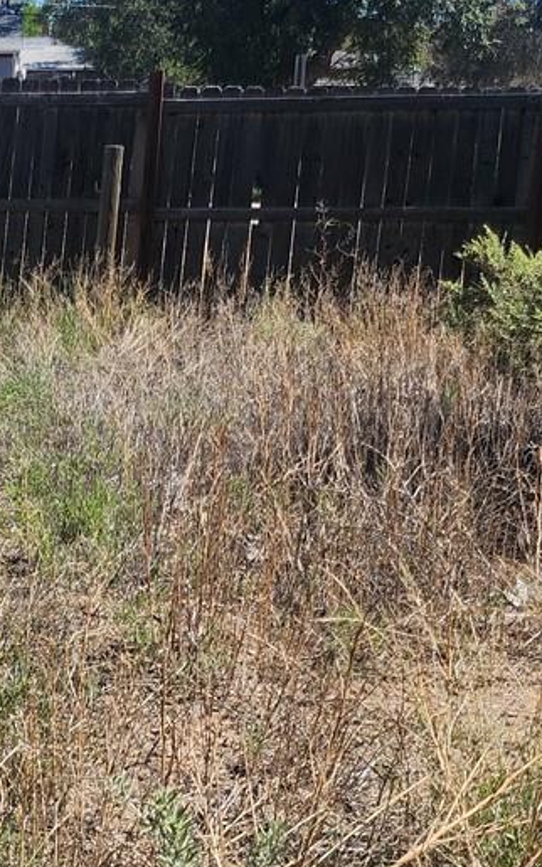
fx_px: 1867
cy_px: 547
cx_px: -428
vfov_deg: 26.1
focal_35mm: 79
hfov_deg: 14.5
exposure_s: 1/2805
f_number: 1.8
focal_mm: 5
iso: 50
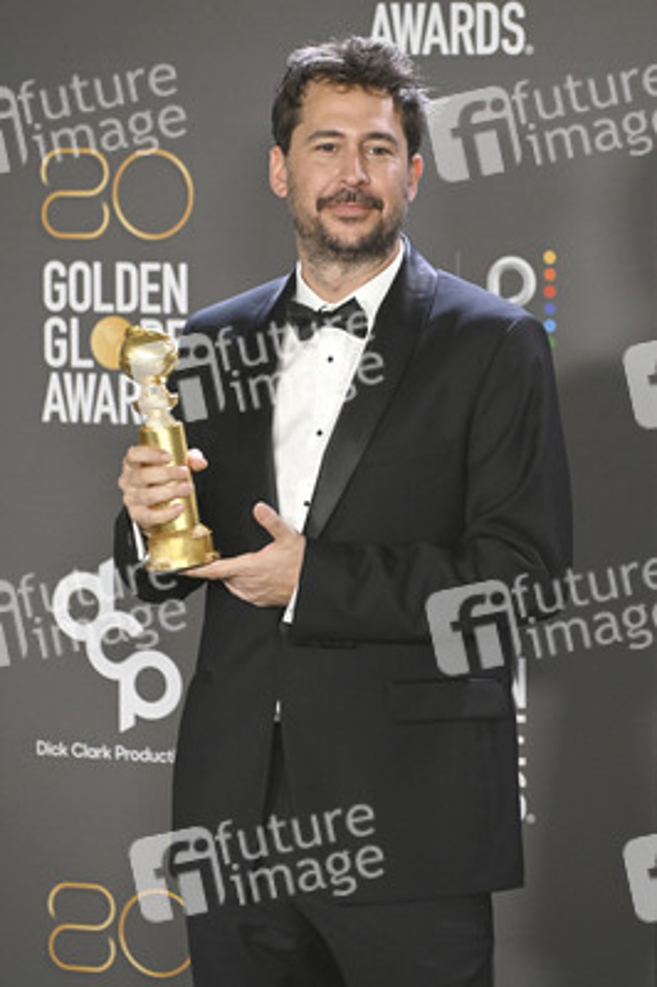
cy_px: 494
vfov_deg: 13.3
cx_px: 328
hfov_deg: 8.8
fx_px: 4250
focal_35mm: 155
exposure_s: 1/500
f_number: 5.6
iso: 6400
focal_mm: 155
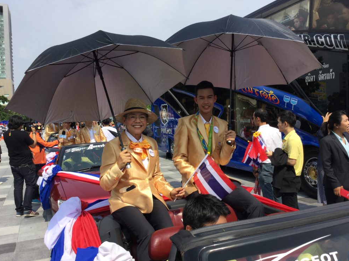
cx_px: 176
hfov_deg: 56.8
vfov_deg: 44.2
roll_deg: +1.6
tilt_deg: -4.3
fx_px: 323
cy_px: 133
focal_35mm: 32
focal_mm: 3.3
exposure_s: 1/1335
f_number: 2.4
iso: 25
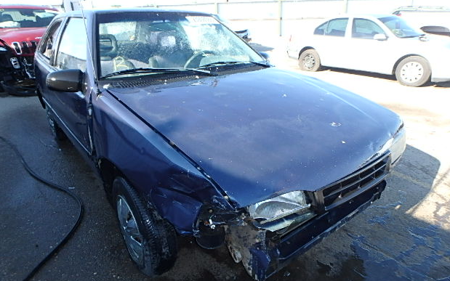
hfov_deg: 77.1
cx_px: 220
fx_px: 282
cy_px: 156
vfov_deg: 52.9
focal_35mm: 23
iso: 125
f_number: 3.5
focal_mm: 3.7
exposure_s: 1/200
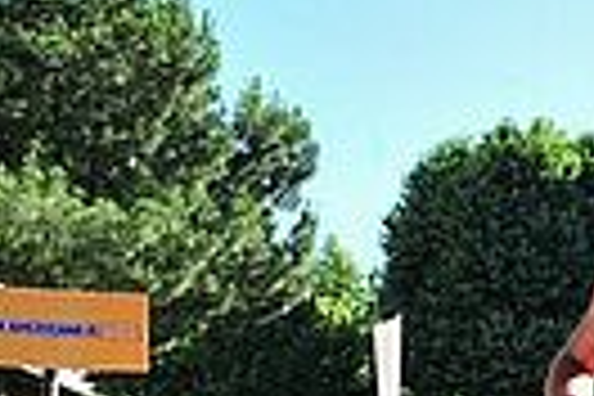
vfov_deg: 12.2
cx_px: 1341
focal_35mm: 109
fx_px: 1798
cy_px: 533
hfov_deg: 14.2
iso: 400
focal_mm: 24
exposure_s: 1/400
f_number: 8
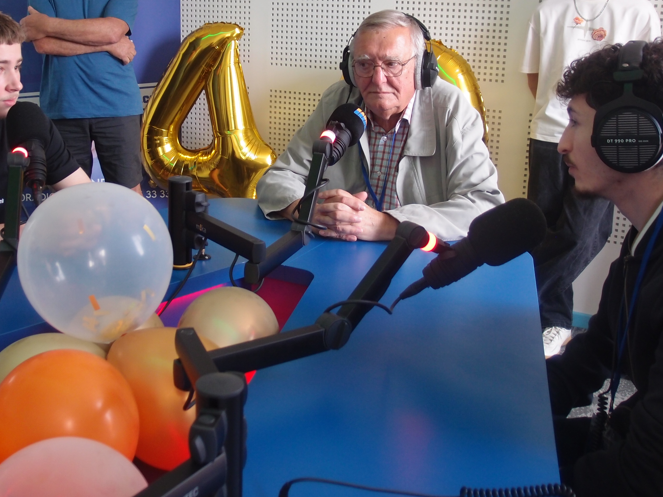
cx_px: 277
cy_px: 190
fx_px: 824
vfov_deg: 33.5
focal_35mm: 43
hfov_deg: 43.7
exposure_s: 1/60
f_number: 1.9
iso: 125
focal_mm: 6.48
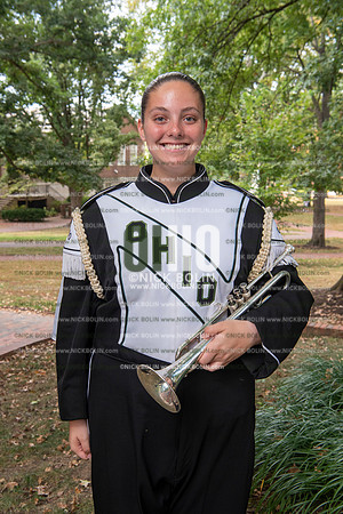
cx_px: 172
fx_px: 643
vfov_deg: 43.6
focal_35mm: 45
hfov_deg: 29.9
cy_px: 257
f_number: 8
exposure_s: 1/100
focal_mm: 45
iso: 500
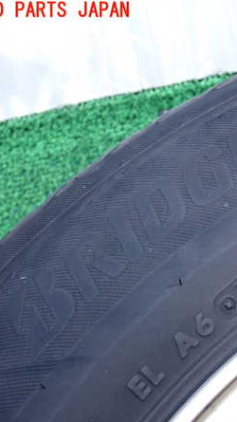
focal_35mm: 69
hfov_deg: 17.0
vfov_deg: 30.6
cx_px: 242
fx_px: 772
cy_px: 212
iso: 400
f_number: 3.1
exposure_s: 1/125
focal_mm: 8.4
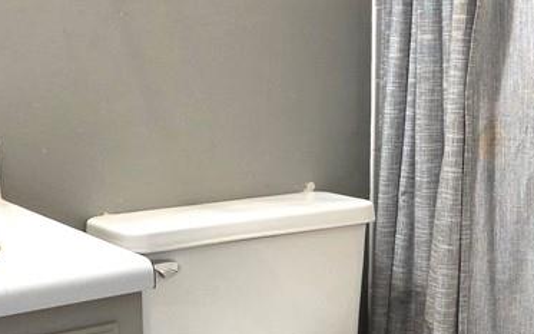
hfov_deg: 30.6
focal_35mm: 67
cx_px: 281
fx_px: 975
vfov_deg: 19.4
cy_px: 182
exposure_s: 1/120
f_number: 1.8
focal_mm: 5.4
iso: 500
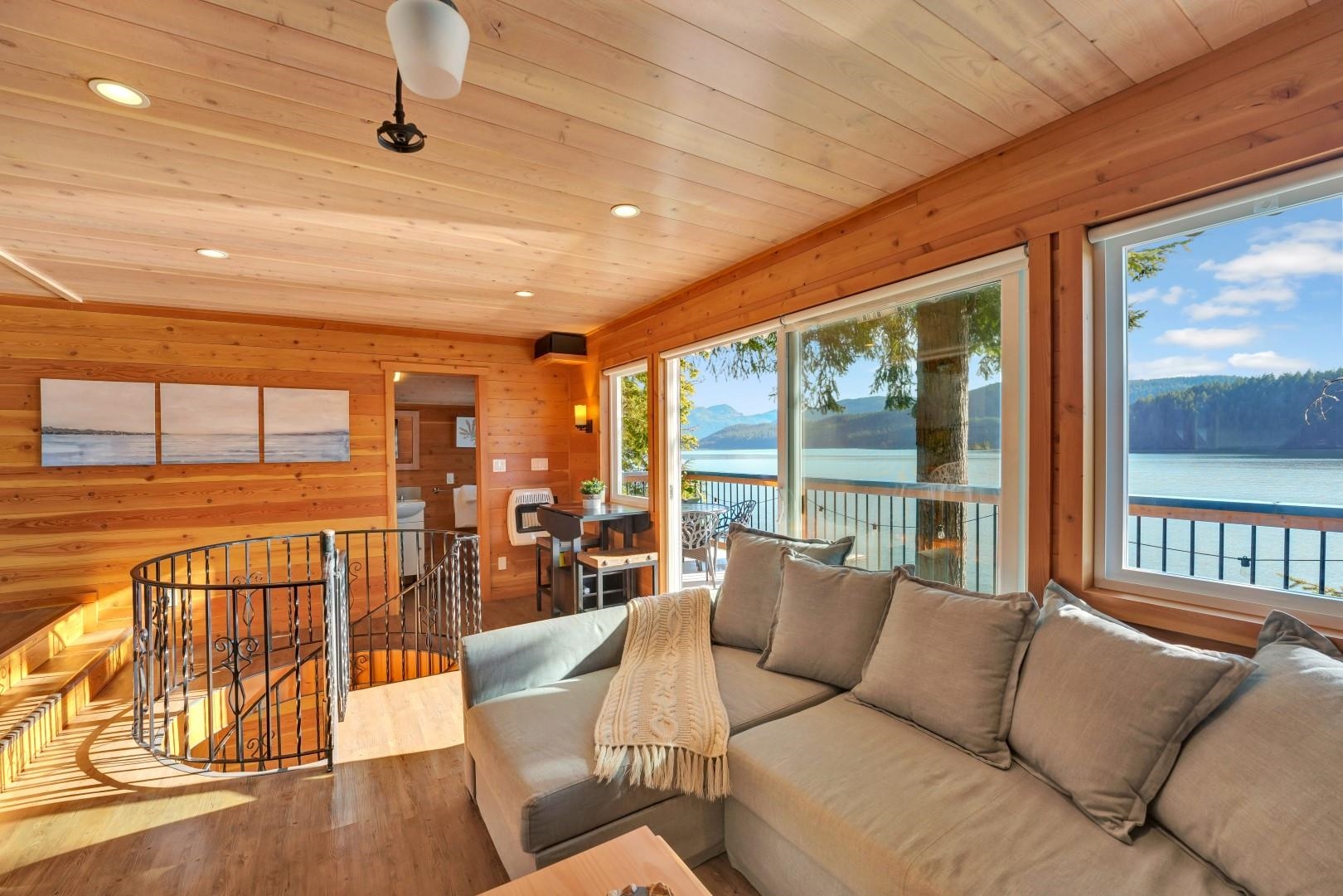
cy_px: 448
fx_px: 522
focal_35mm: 14
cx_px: 672
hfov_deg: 104.3
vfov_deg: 81.2
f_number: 8
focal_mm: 14
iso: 400
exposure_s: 1/100
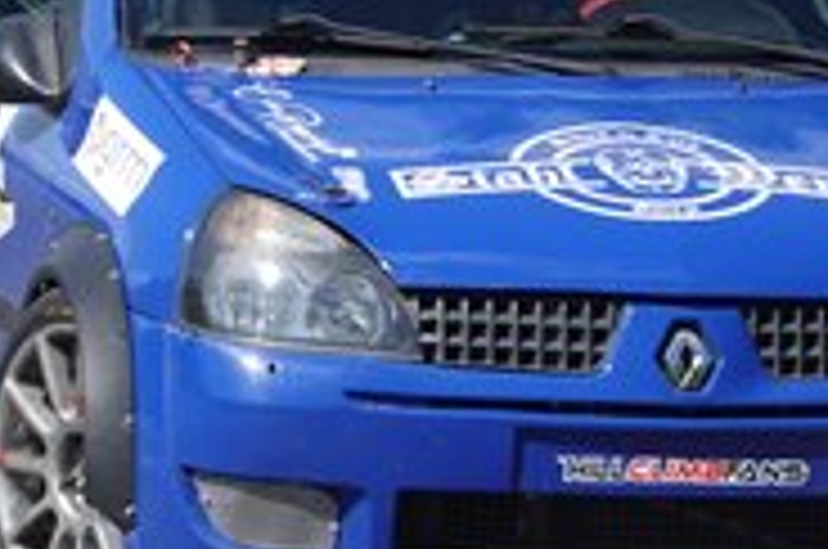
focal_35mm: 784
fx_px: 18000
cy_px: 274
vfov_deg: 1.7
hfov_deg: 2.6
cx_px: 310
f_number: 4
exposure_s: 1/800
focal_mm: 117.29
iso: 100
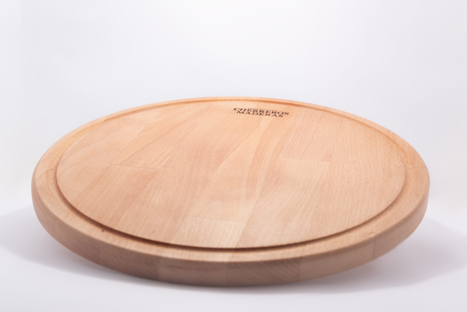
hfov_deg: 39.6
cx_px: 234
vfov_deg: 27.0
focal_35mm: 50
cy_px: 156
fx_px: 649
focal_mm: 50
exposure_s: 1/200
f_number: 8
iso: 100
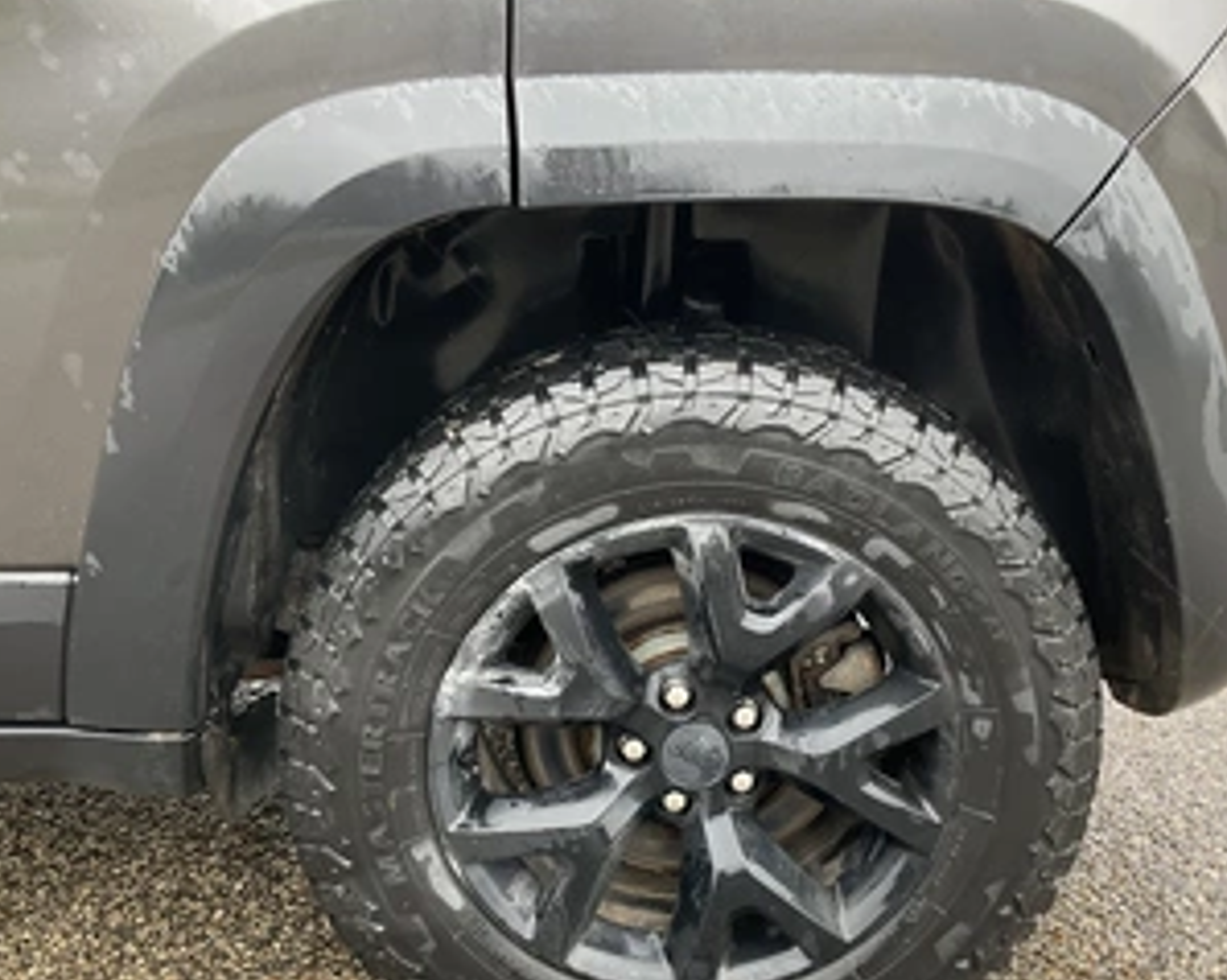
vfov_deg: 39.0
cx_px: 692
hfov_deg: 47.9
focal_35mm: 38
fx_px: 1379
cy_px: 589
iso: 64
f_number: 1.8
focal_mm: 3
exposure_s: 1/86
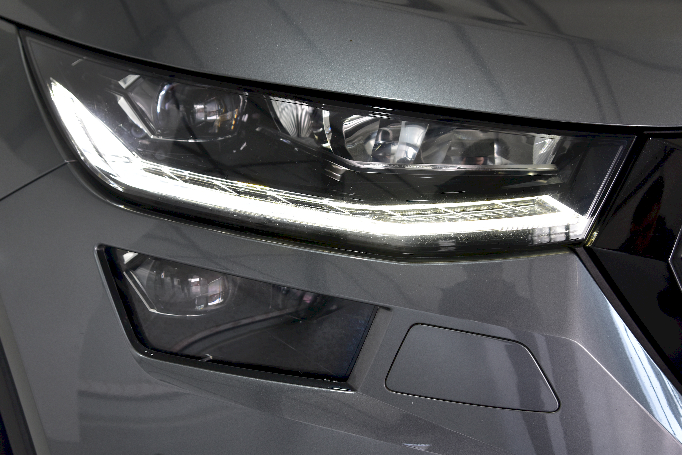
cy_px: 228
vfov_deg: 22.6
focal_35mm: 60
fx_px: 1136
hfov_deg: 33.4
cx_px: 341
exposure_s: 1/80
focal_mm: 40
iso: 200
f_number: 4
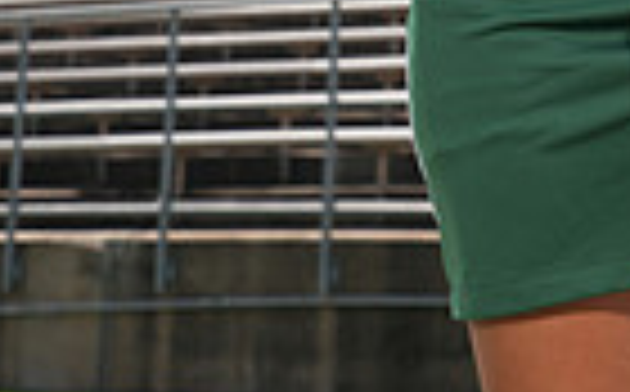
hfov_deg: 9.1
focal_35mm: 230
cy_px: -604
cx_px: 616
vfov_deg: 5.5
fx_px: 3943
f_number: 9
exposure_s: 1/200
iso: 125
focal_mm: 70
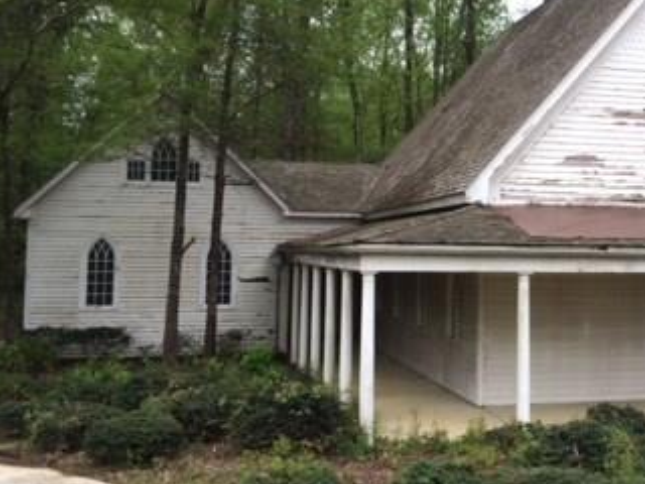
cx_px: 595
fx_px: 1081
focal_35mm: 58
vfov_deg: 25.1
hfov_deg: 31.5
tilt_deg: +3.0
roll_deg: +0.5
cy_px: 177
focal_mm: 4.15
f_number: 2.2
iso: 32
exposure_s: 1/184
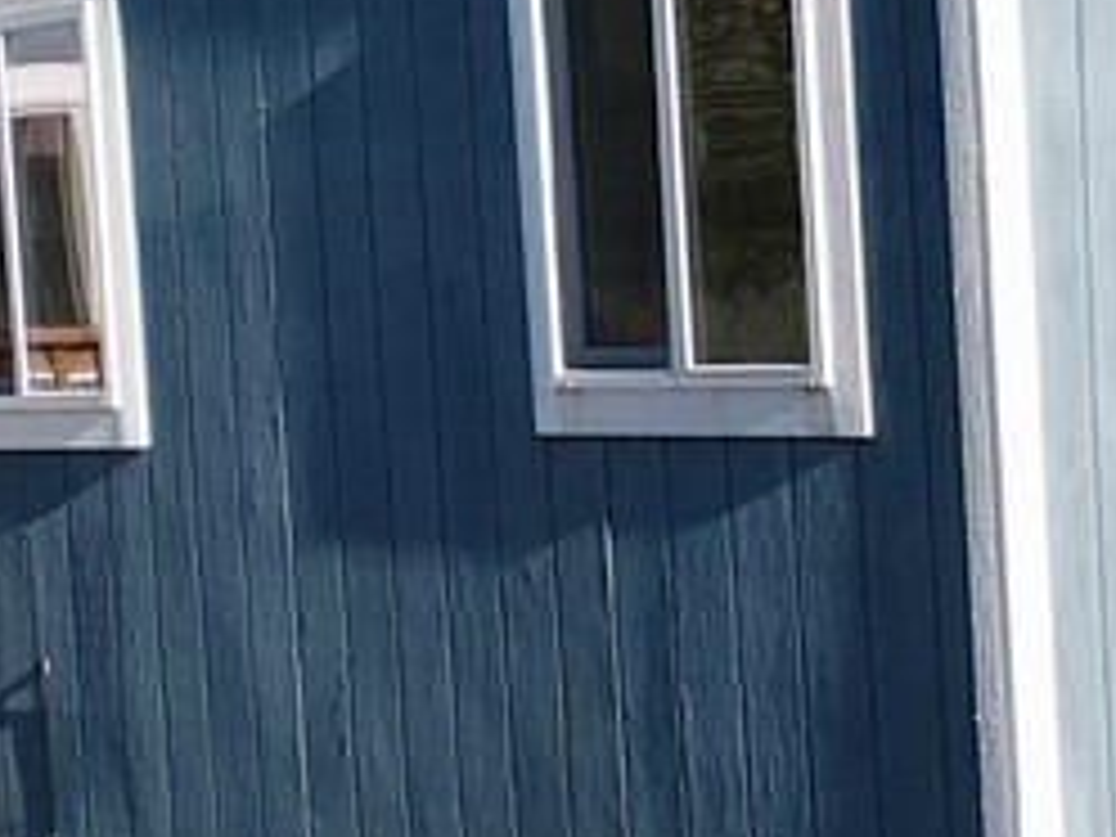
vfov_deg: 9.6
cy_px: 468
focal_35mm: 155
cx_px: 315
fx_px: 4997
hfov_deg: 12.7
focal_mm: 4.5
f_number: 2.8
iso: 100
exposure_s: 1/500
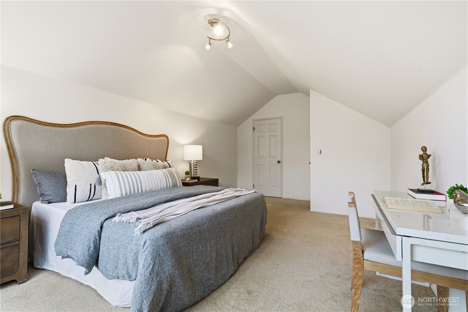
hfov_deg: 96.7
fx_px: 208
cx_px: 234
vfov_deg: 73.7
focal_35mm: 16
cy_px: 156
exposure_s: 1/10
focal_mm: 16
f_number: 11
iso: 100
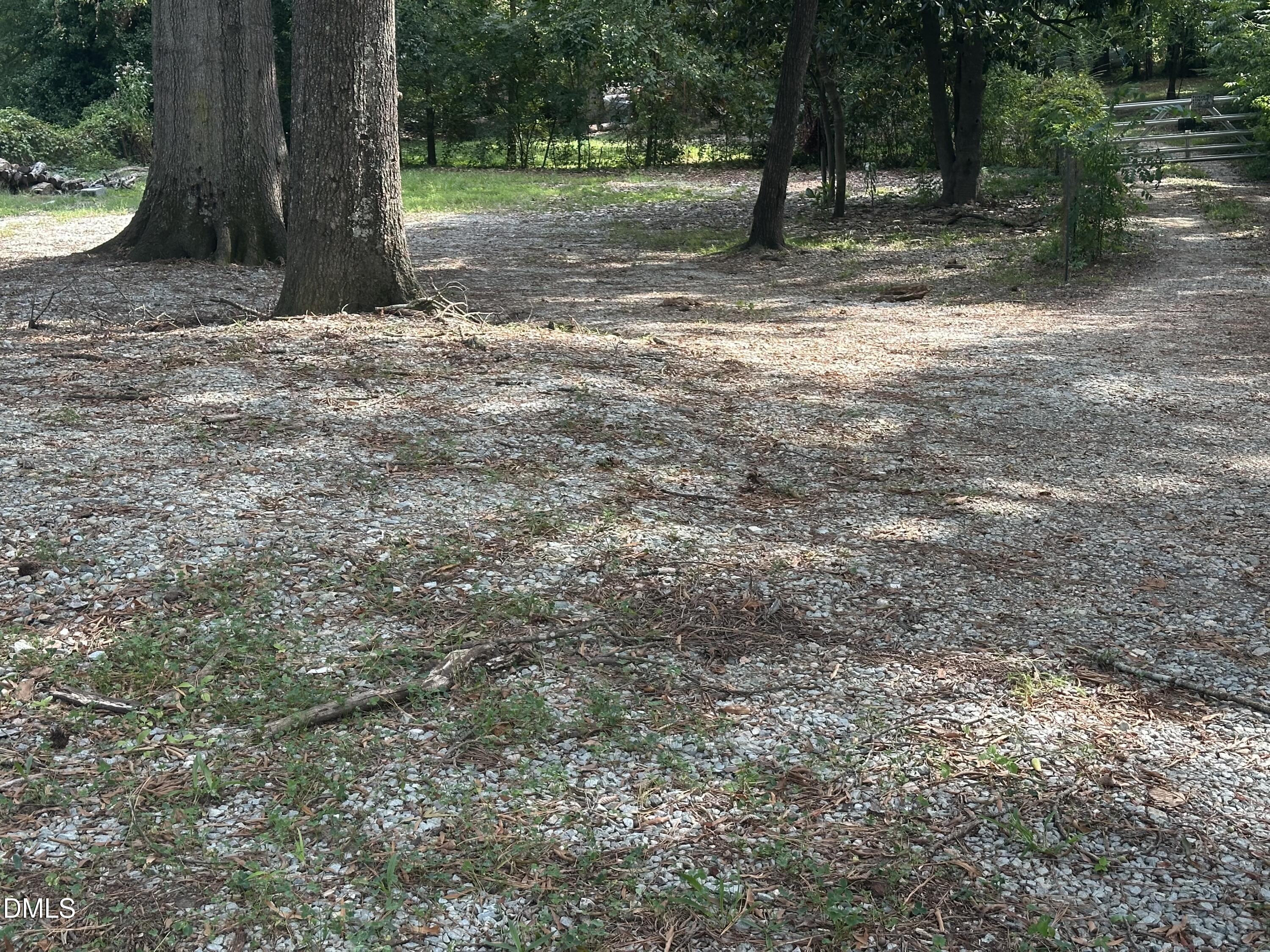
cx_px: 635
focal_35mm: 48
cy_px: 476
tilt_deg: -15.0
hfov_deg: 39.7
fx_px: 1761
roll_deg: -0.2
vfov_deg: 30.3
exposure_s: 1/246
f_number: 1.78
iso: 50
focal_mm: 6.86
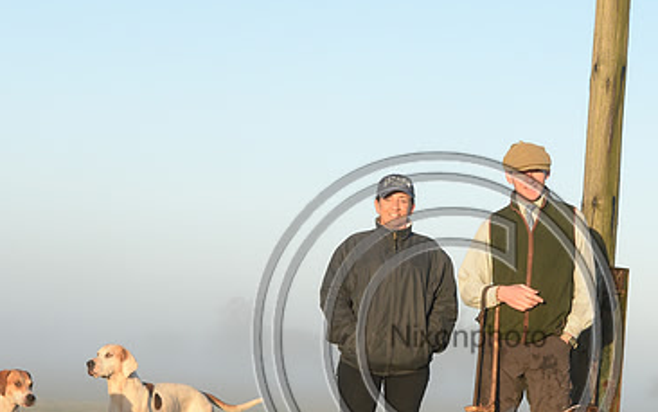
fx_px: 2027
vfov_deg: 11.6
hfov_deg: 18.4
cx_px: 417
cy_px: 313
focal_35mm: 113
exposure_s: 1/1000
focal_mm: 70
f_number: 9
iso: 1250
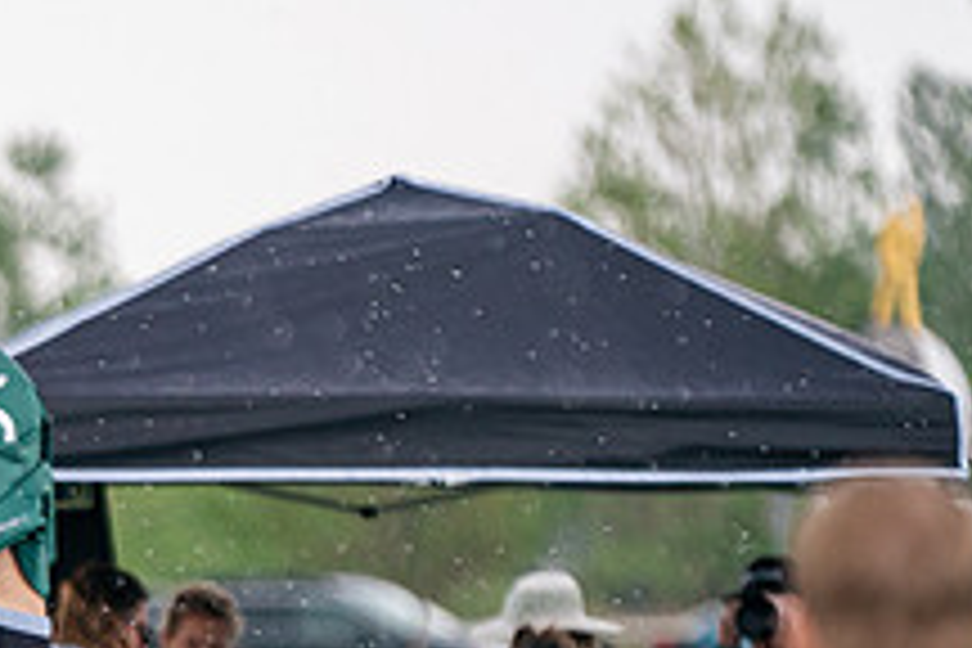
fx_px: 18656
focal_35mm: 691
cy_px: 774
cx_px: -229
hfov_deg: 3.0
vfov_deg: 2.0
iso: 640
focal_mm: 200
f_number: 2.8
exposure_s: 1/2500
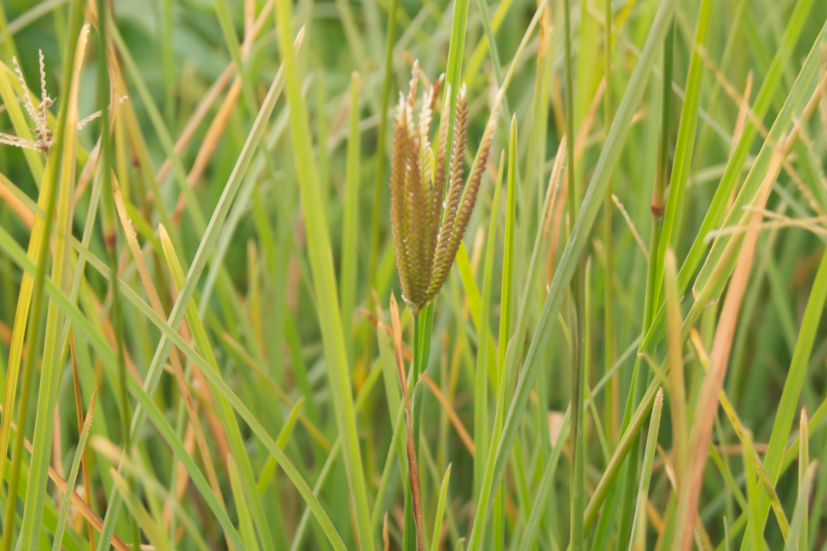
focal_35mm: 98
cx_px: 391
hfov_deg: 20.9
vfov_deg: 14.0
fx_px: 2242
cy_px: 274
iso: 2000
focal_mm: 55
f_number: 9
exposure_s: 1/500
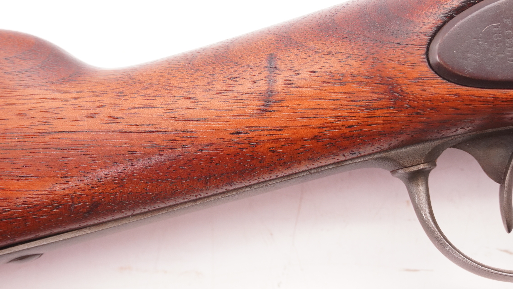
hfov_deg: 19.3
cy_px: 143
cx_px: 229
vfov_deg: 10.9
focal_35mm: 111
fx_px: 1506
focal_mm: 53
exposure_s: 1/125
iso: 1000
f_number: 5.6
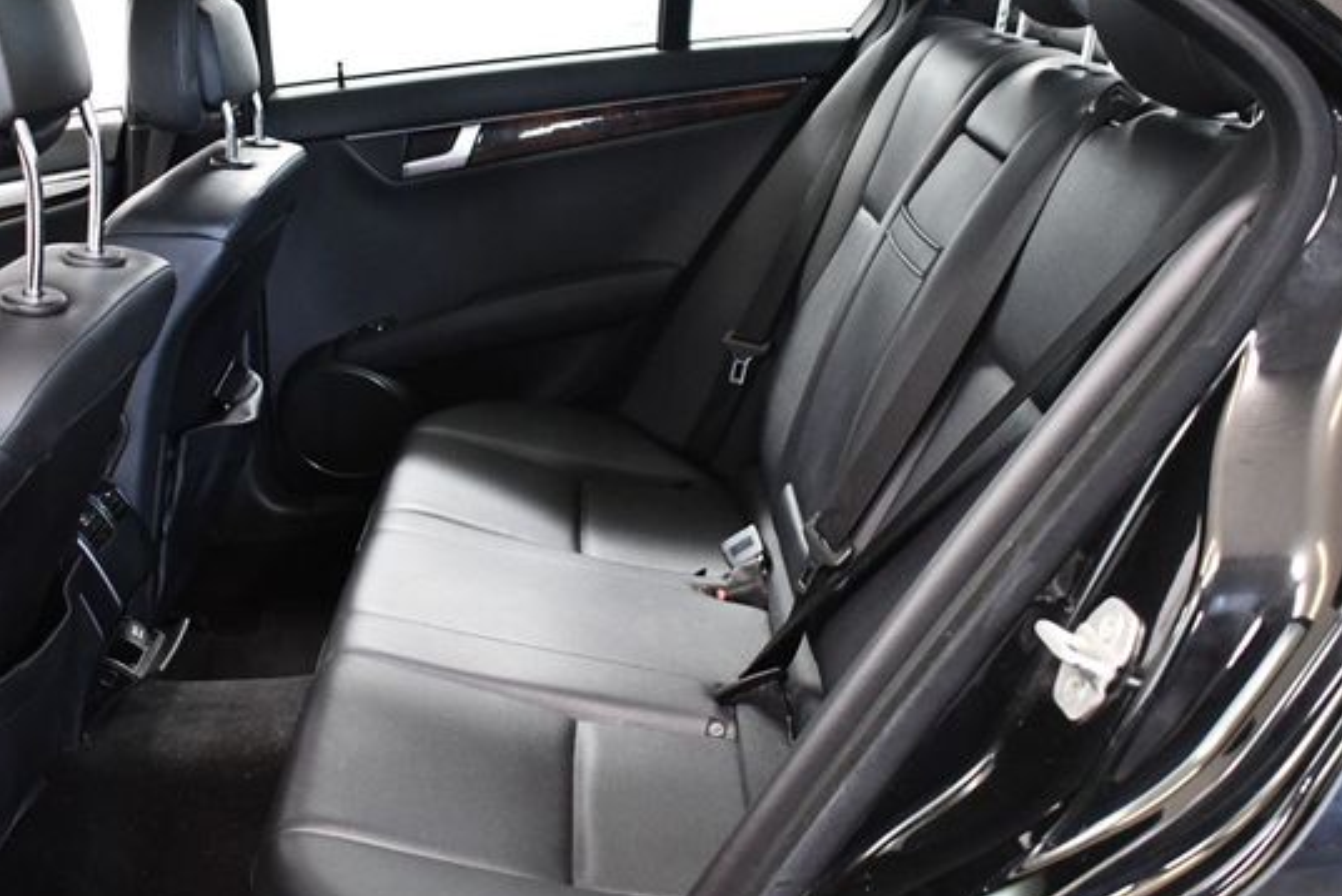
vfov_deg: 31.2
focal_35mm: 43
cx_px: 598
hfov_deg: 45.3
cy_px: 506
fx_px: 1604
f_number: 3.5
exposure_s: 1/60
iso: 3600
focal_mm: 18
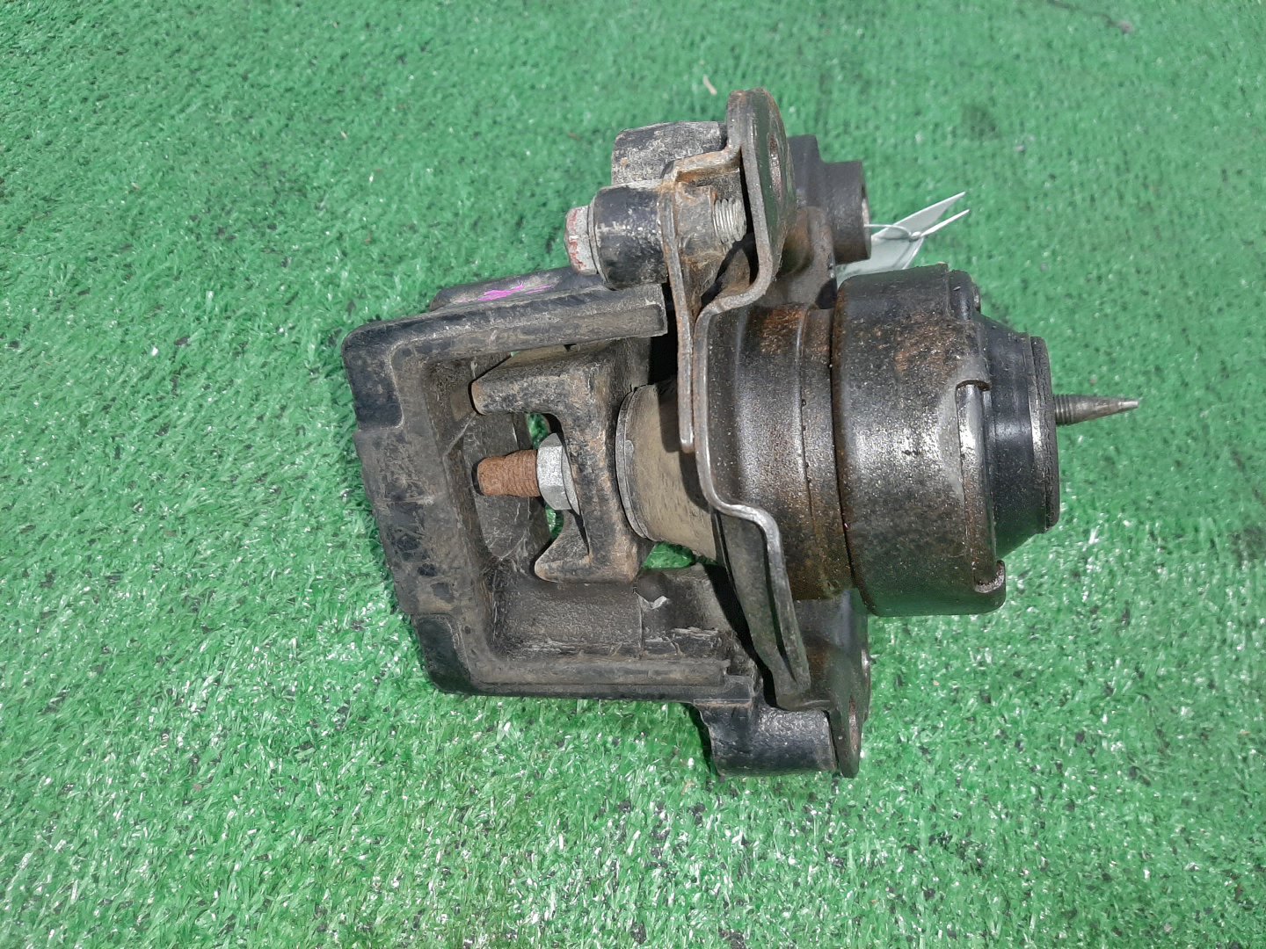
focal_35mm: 26
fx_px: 951
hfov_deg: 67.3
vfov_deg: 53.1
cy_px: 474
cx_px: 633
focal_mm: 3.93
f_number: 1.7
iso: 205
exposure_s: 1/33
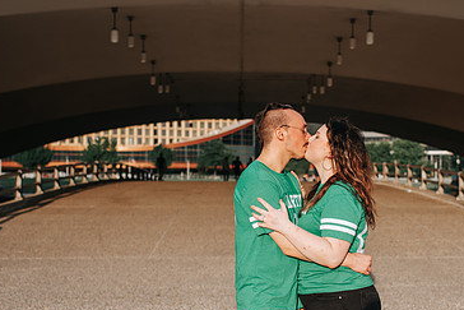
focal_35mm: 60
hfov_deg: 33.2
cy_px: 204
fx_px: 774
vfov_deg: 22.6
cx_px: 287
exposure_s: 1/800
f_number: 3.2
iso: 110
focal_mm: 35
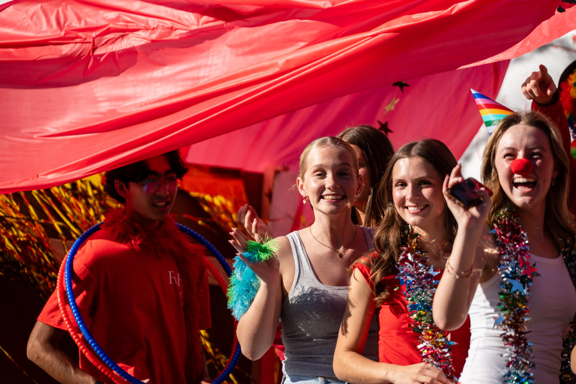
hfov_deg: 7.8
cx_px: 288
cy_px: 192
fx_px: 4208
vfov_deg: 5.2
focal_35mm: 263
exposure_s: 1/2500
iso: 200
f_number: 4
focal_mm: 263
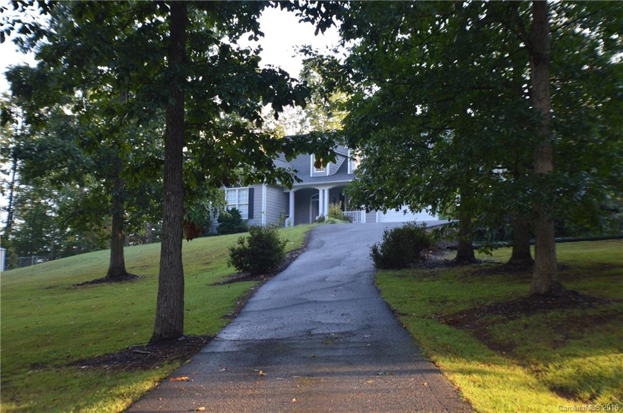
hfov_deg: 24.6
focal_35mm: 82
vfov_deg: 16.5
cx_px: 312
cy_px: 206
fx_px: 1426
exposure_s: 1/100
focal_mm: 55
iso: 400
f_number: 5.6
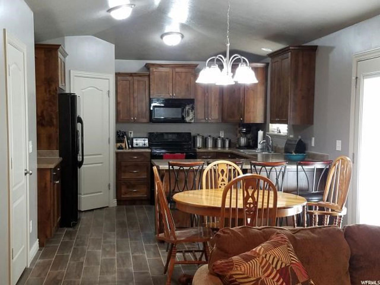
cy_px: 142
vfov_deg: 53.1
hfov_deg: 67.3
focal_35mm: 26
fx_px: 285
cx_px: 190
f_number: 1.7
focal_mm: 4.2
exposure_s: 1/30
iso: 125
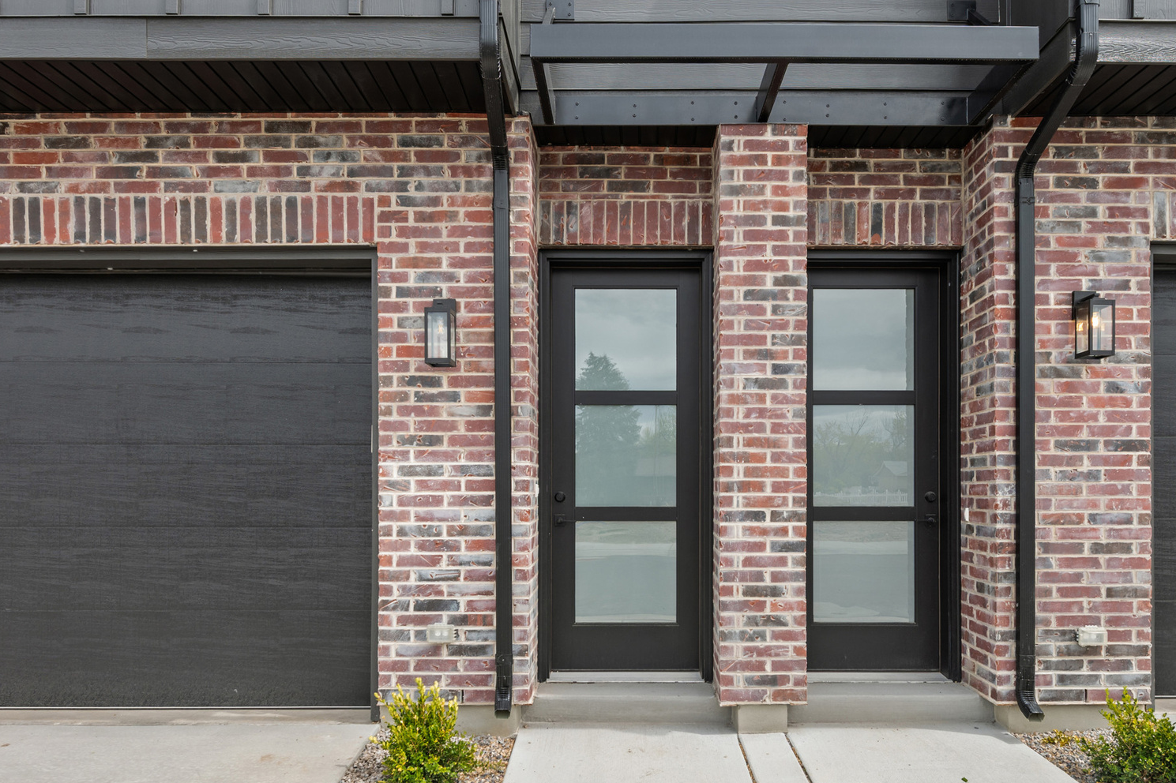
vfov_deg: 56.2
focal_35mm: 22
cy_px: 512
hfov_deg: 78.6
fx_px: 718
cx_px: 603
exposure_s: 1/100
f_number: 9
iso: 250
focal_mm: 16
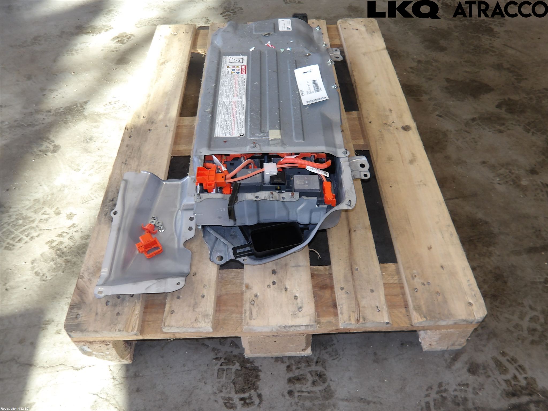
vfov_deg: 51.4
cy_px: 206
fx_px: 427
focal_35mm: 27
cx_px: 274
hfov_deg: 65.3
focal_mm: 4.9
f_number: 3
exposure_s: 1/36
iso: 100
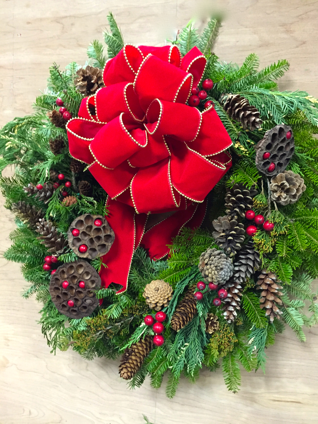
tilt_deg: -17.5
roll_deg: -0.3
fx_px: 355
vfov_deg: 61.7
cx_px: 159
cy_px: 212
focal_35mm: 29
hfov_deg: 48.2
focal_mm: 4.15
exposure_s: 1/24
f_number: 2.2
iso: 250
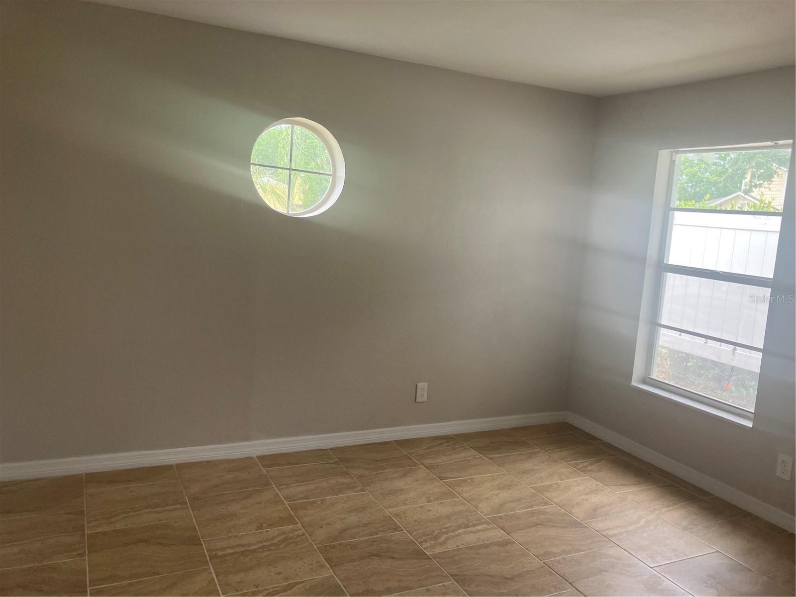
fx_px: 644
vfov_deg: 49.7
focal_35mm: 28
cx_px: 398
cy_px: 298
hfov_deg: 63.4
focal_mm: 3.99
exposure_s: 1/121
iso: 64
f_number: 1.8
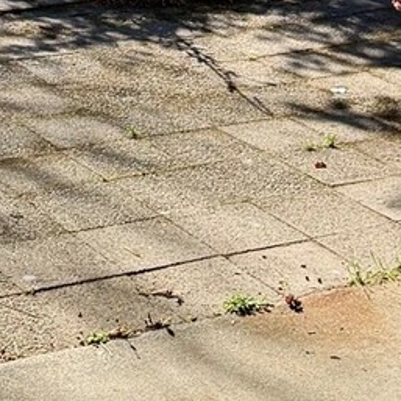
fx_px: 1560
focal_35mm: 119
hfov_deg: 14.5
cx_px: 36
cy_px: -271
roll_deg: -2.2
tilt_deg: -5.3
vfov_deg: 13.5
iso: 100
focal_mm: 6.76
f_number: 1.78
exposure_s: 1/2232
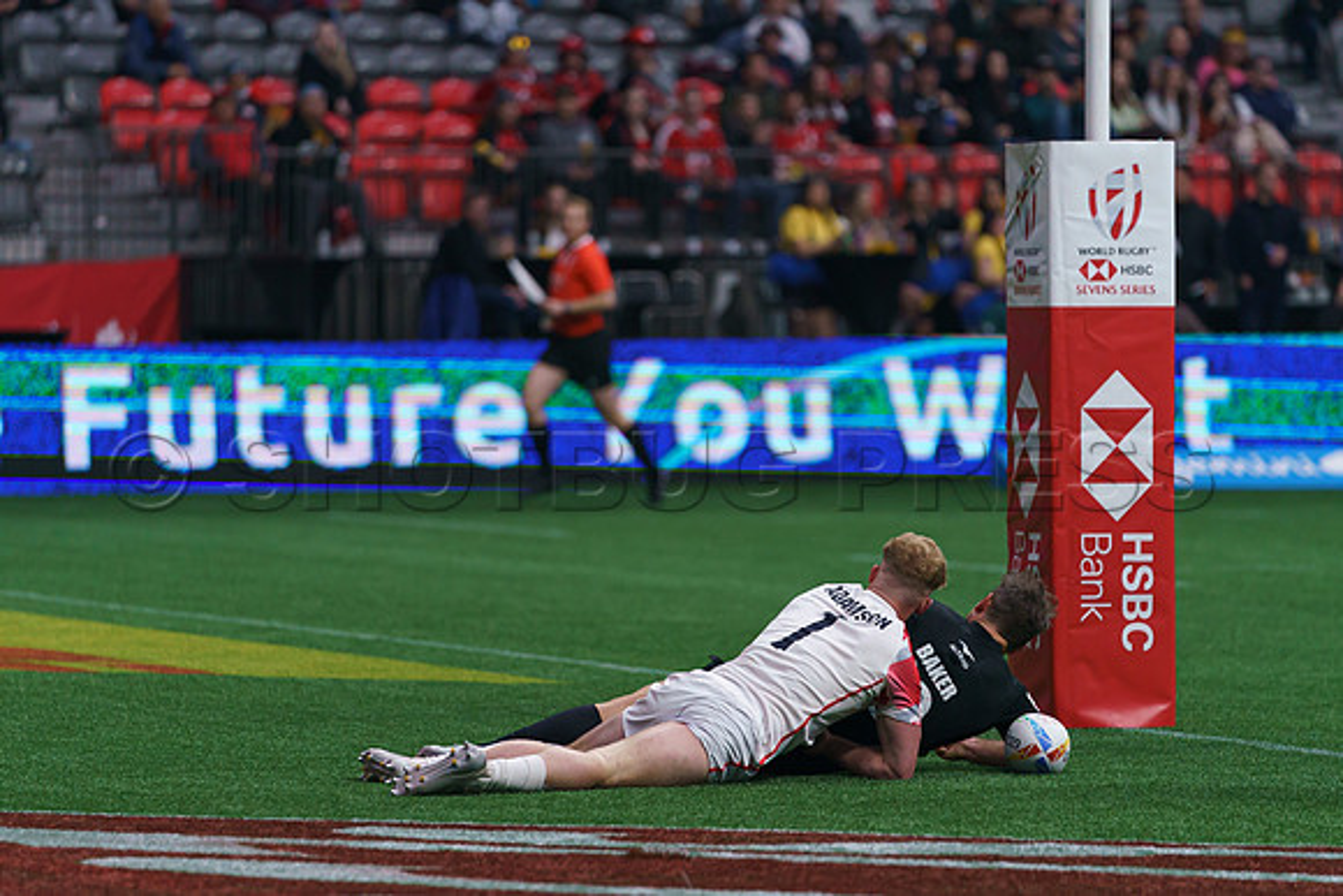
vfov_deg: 4.8
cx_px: 625
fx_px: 10603
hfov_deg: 7.2
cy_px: 585
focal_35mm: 284
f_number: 2.8
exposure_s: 1/3200
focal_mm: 200
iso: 1250
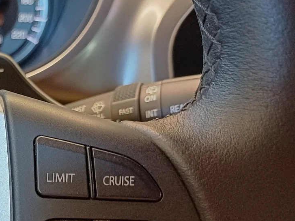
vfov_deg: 25.8
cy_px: 193
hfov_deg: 31.2
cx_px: -28
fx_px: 469
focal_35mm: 55
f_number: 1.8
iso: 500
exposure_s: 1/25
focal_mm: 4.65
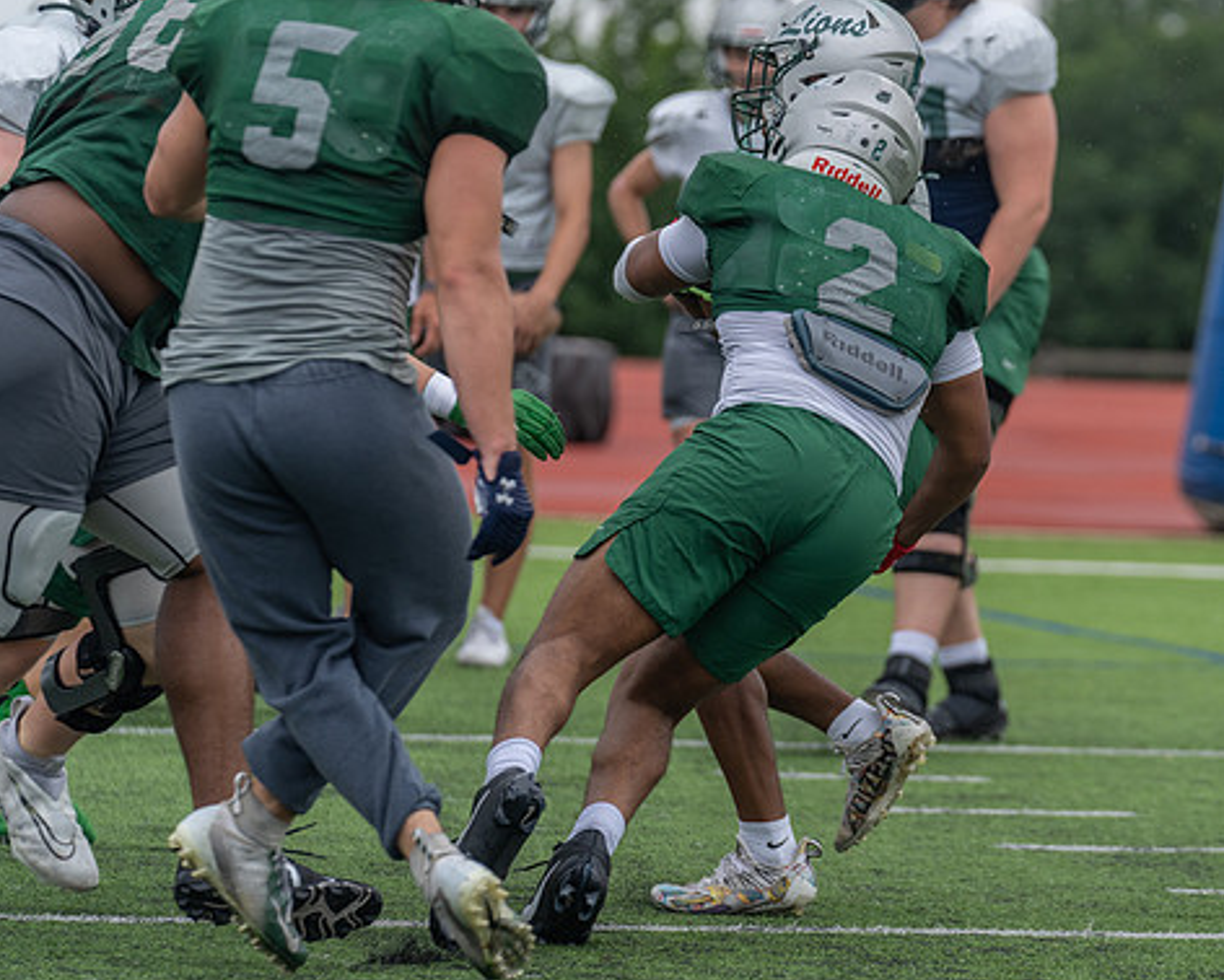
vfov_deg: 6.5
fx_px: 8698
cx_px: 869
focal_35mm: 240
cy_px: 495
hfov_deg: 8.0
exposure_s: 1/1250
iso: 200
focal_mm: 179
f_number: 3.5
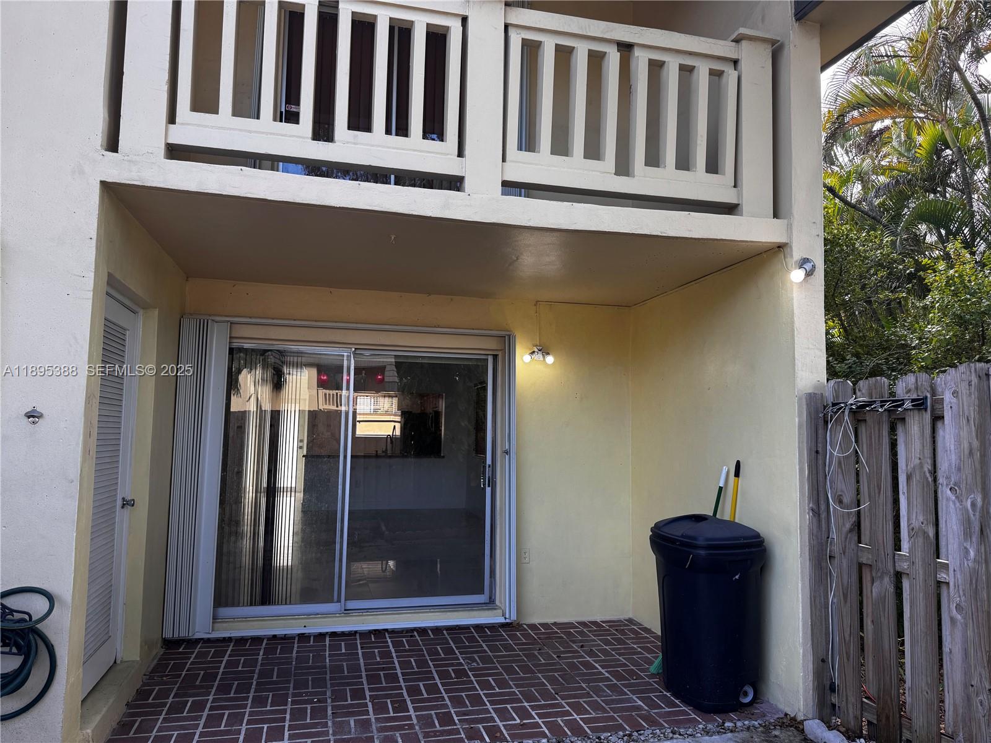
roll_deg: -0.4
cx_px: 496
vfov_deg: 56.8
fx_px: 687
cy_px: 372
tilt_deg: +3.9
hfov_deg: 71.6
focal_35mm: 24
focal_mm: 6.76
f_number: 1.78
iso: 80
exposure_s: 1/477
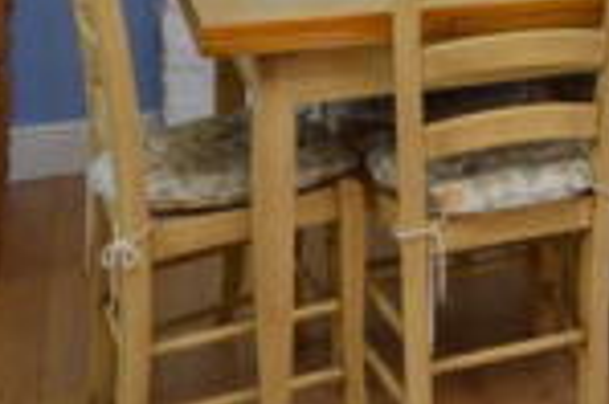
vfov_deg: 17.9
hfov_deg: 28.0
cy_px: -237
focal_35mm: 66
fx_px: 1115
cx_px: 658
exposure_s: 1/60
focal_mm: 10
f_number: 4
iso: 100
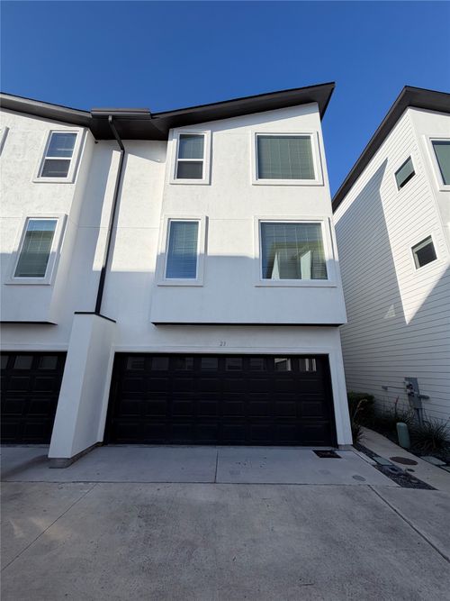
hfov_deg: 85.7
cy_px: 300
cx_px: 225
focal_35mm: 14
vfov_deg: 102.1
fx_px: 243
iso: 25
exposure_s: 1/770
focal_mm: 2.22
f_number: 2.2
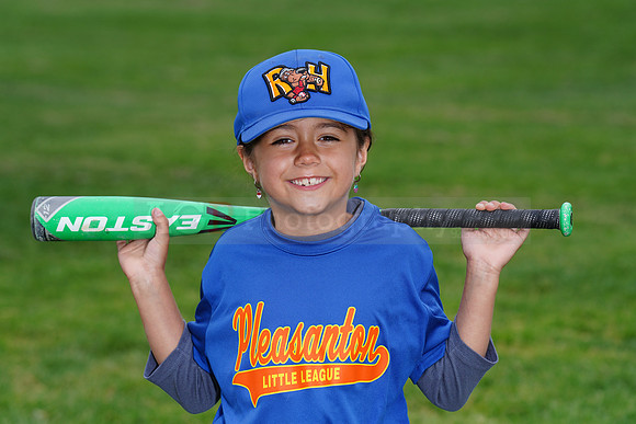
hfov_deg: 10.4
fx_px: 3481
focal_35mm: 197
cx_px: 318
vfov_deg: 7.0
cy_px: 212
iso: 200
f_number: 8
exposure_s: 1/200
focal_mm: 197
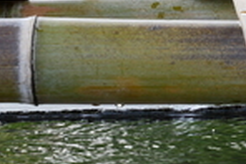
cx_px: 421
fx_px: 1901
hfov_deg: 7.2
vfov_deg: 4.9
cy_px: -107
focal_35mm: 278
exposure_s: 1/125
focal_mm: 33
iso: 200
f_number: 5.1
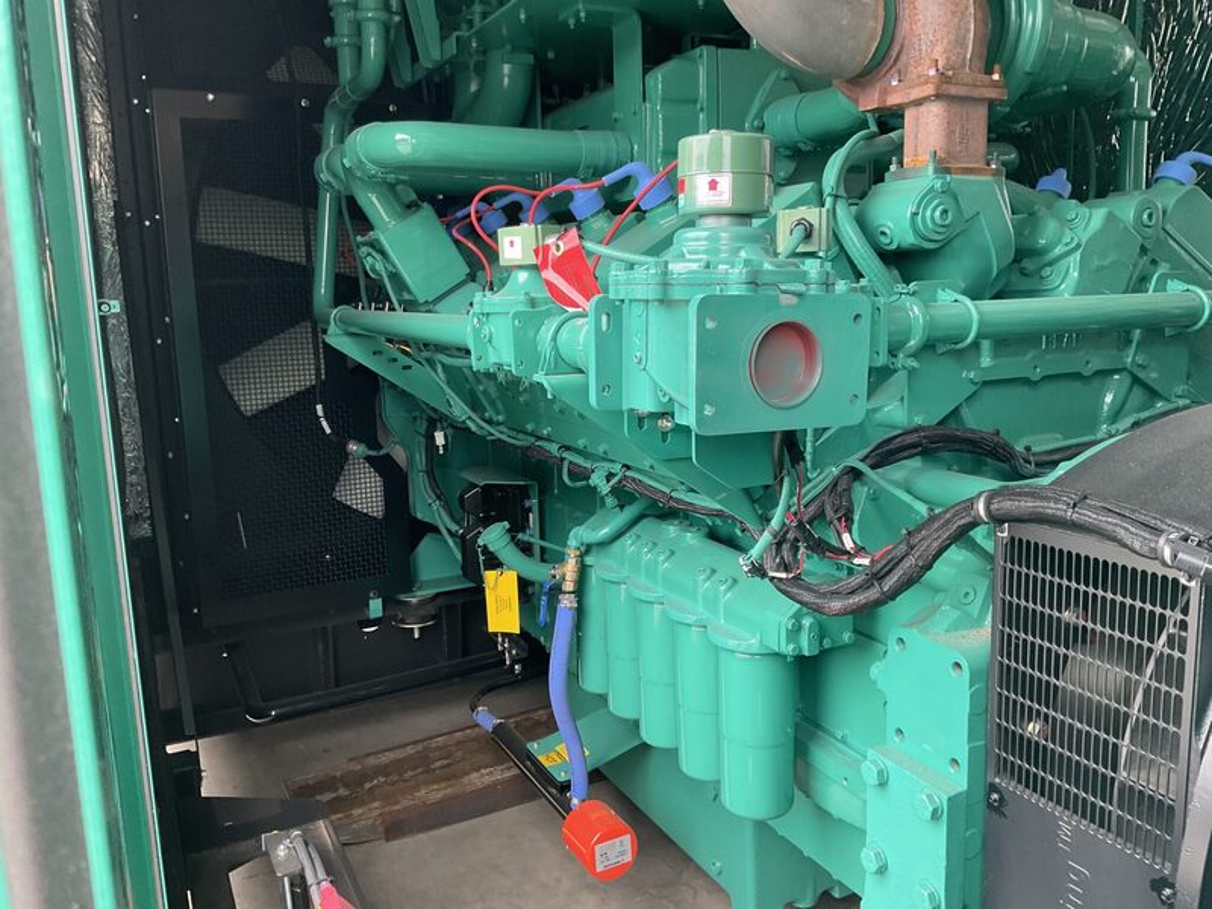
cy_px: 454
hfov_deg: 61.7
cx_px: 606
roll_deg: +3.1
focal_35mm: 29
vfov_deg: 48.2
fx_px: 1015
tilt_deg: -8.1
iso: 50
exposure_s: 1/120
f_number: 1.8
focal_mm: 3
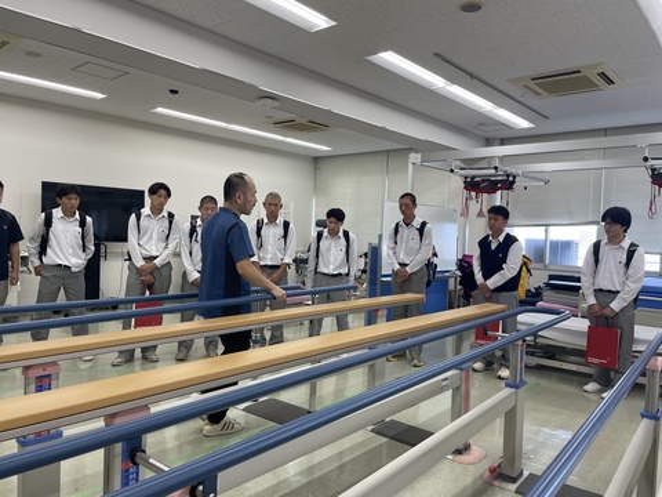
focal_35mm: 26
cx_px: 331
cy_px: 248
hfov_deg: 67.3
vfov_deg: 53.1
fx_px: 497
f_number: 1.6
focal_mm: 4.2
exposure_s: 1/120
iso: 40
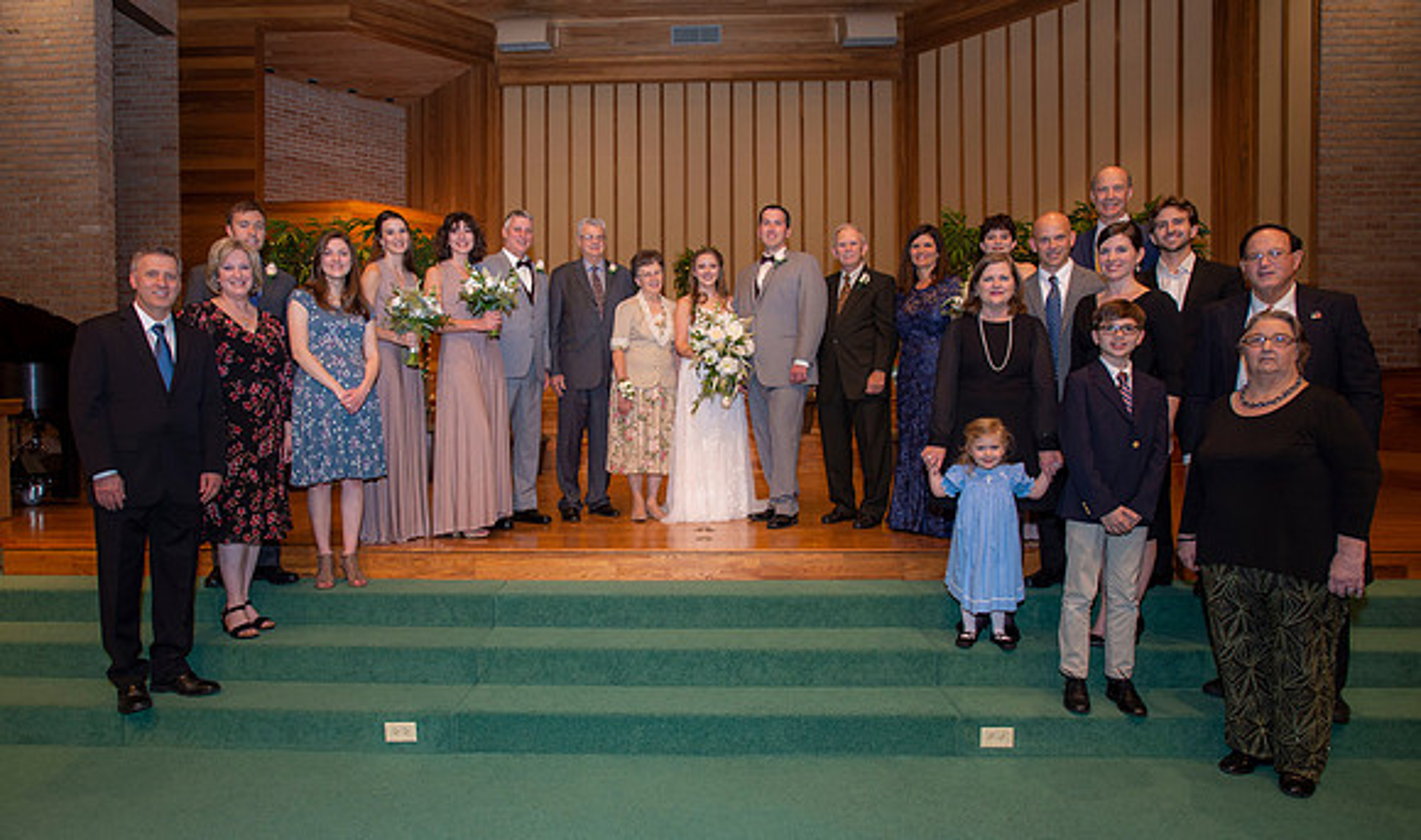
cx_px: 664
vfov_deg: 53.9
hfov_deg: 81.3
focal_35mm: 22
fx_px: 826
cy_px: 429
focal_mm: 19
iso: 800
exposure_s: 1/160
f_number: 3.5
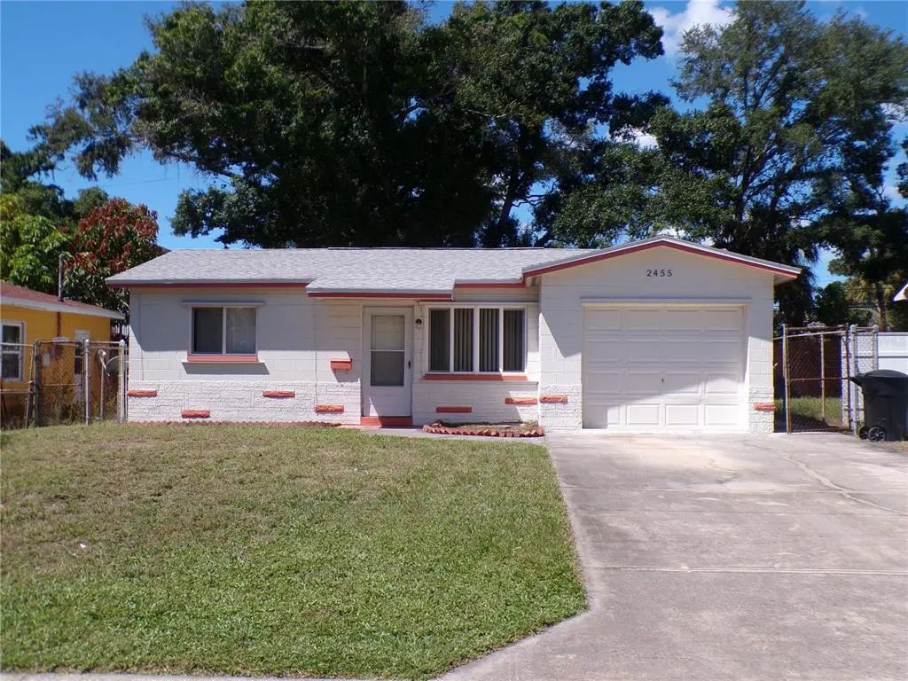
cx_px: 454
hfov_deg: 50.1
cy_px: 340
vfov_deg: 38.7
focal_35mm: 37
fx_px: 971
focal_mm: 6.6
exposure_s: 1/1200
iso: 100
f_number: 3.3
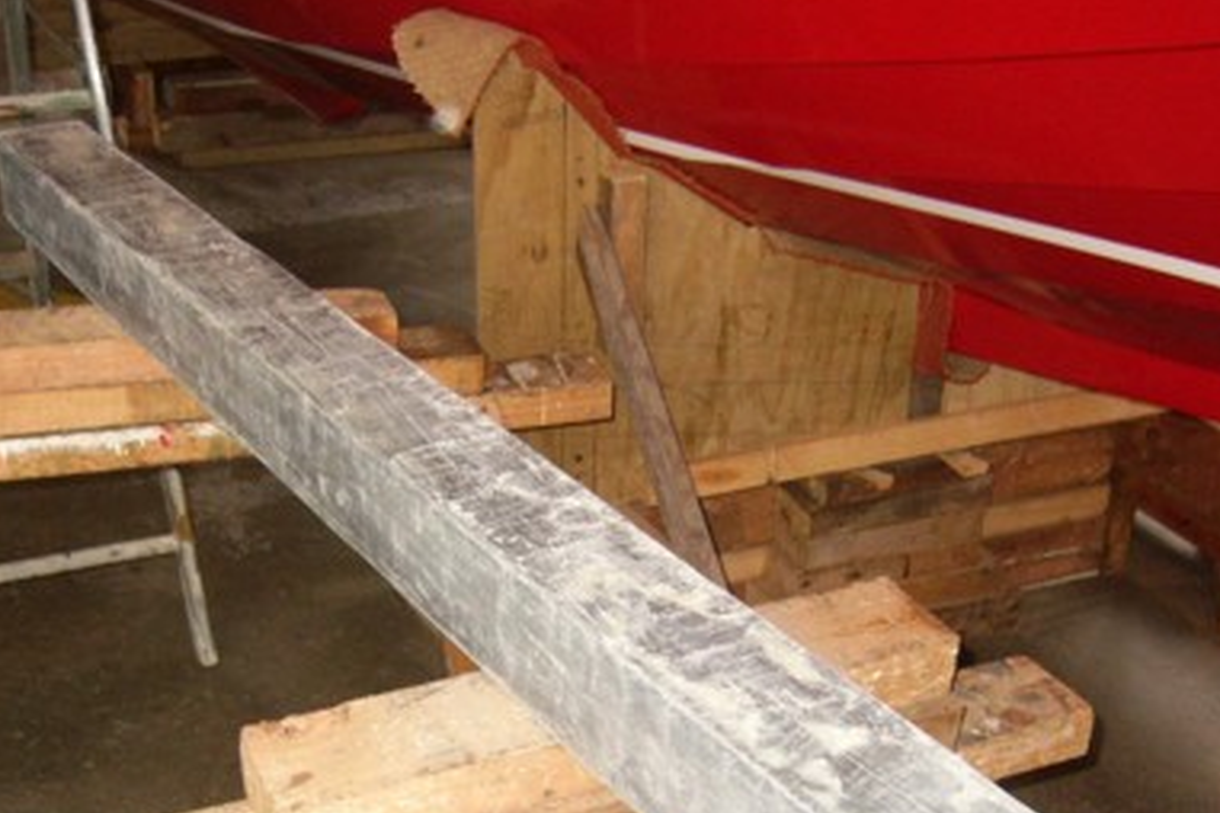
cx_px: 565
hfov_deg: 38.9
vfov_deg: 26.1
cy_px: 618
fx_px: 1728
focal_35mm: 51
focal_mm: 5.8
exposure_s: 1/60
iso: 100
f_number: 2.8
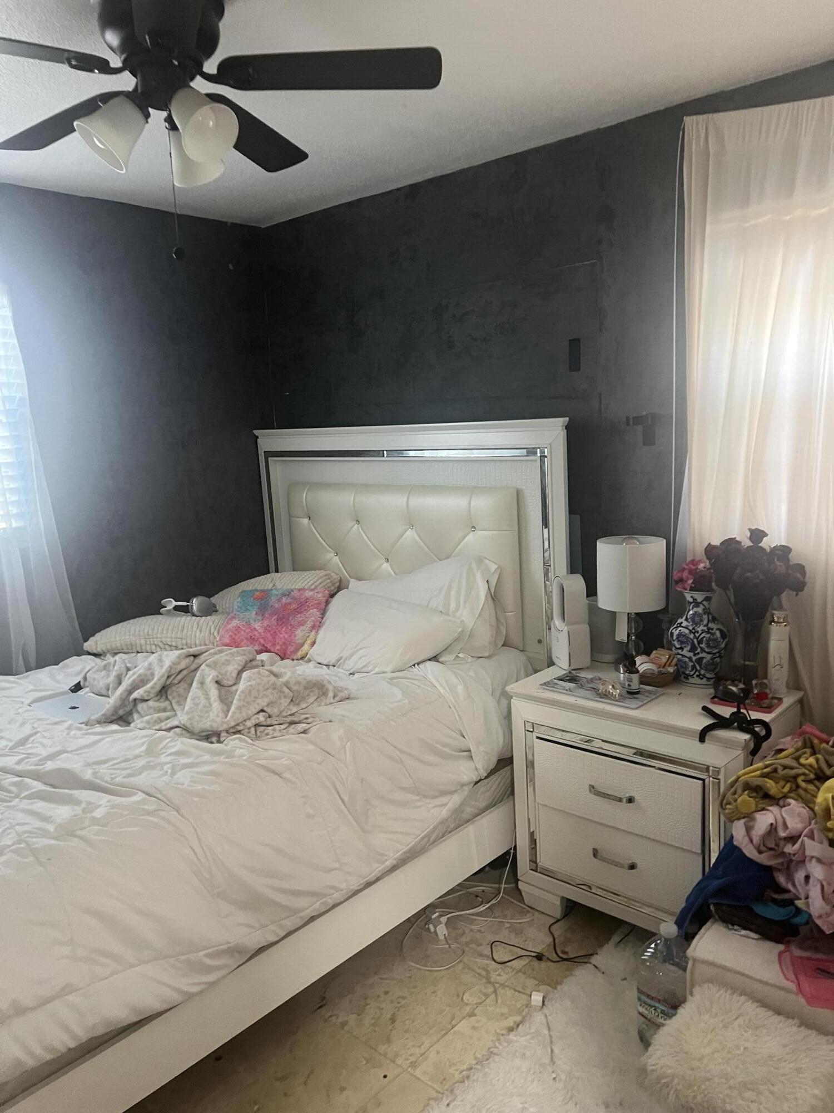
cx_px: 417
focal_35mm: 26
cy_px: 556
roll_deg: +0.3
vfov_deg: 67.3
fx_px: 835
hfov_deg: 53.1
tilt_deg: -8.9
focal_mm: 5.7
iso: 400
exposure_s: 1/60
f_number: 1.5
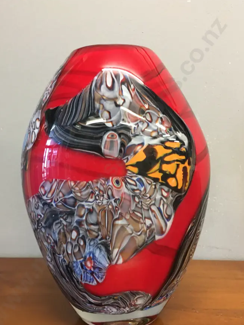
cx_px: 108
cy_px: 174
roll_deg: +0.8
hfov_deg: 41.7
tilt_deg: -4.8
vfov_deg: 53.9
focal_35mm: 34
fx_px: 319
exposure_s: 1/17
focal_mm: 4.15
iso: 100
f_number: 2.2
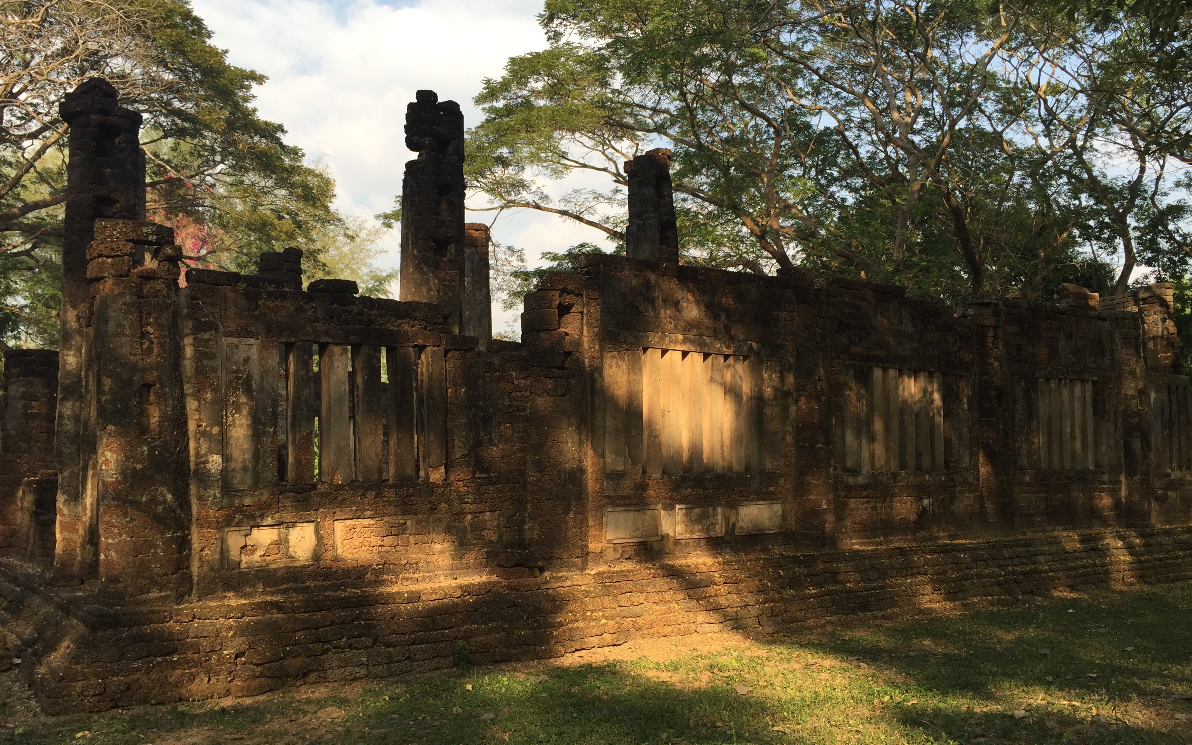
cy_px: 370
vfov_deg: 40.6
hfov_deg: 61.2
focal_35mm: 31
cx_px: 600
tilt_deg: +6.4
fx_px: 1007
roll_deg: +0.0
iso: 32
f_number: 2.2
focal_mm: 4.15
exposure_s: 1/694
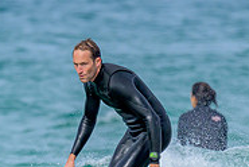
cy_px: 268
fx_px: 23873
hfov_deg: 0.6
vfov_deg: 0.4
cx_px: 10
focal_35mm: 3446
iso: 280
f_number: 6.3
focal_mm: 800
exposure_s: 1/2000
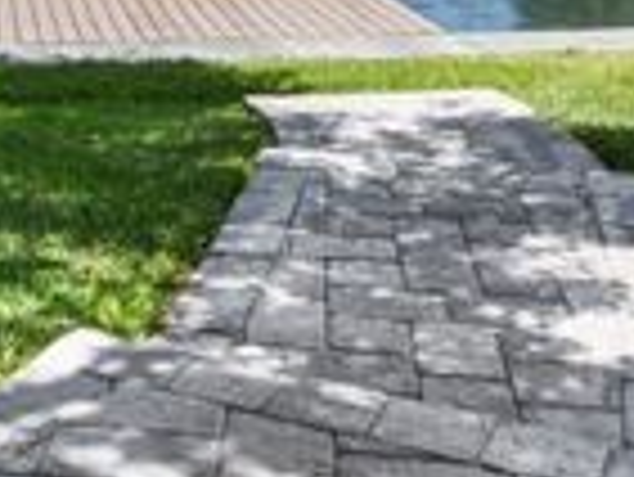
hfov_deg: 27.1
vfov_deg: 18.7
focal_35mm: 70
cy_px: -232
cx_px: 101
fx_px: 1283
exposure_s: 1/160
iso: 400
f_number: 10
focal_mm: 7
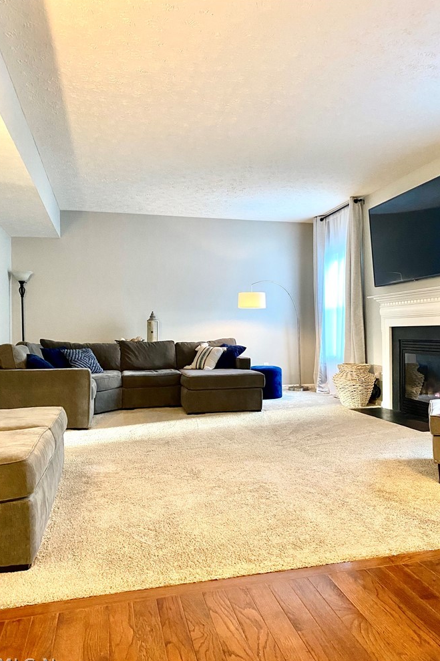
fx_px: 513
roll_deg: +0.7
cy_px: 339
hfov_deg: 46.3
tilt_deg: -0.3
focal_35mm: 28
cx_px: 248
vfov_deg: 65.5
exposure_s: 1/40
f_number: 1.8
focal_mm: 4.25
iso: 400
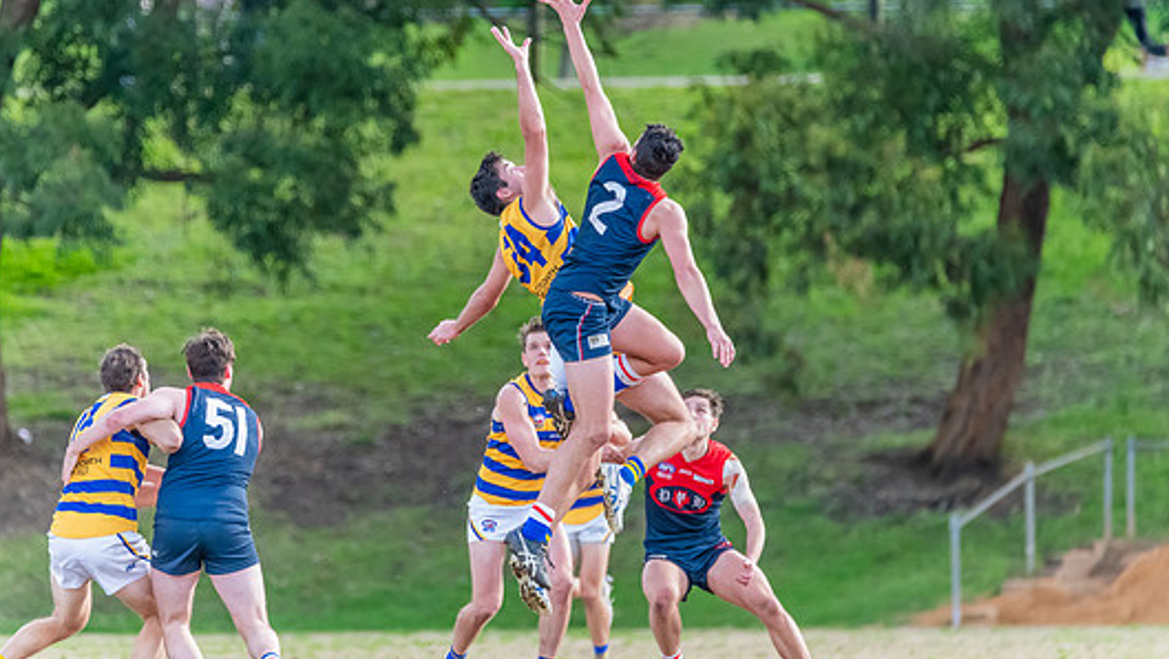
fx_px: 20837
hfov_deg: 3.2
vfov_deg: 1.8
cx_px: 572
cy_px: 304
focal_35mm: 672
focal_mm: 550
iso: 3600
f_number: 6.3
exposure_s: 1/1600
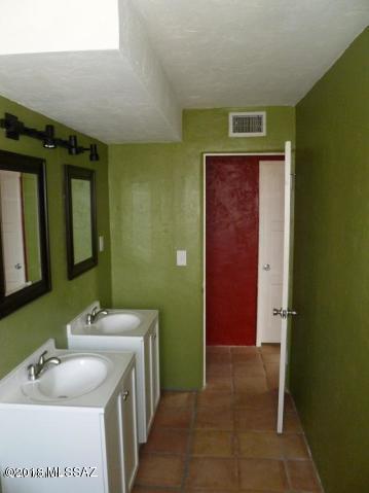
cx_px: 184
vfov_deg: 63.5
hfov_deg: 49.7
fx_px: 398
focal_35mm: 28
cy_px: 246
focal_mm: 5
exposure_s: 1/30
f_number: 3.3
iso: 320
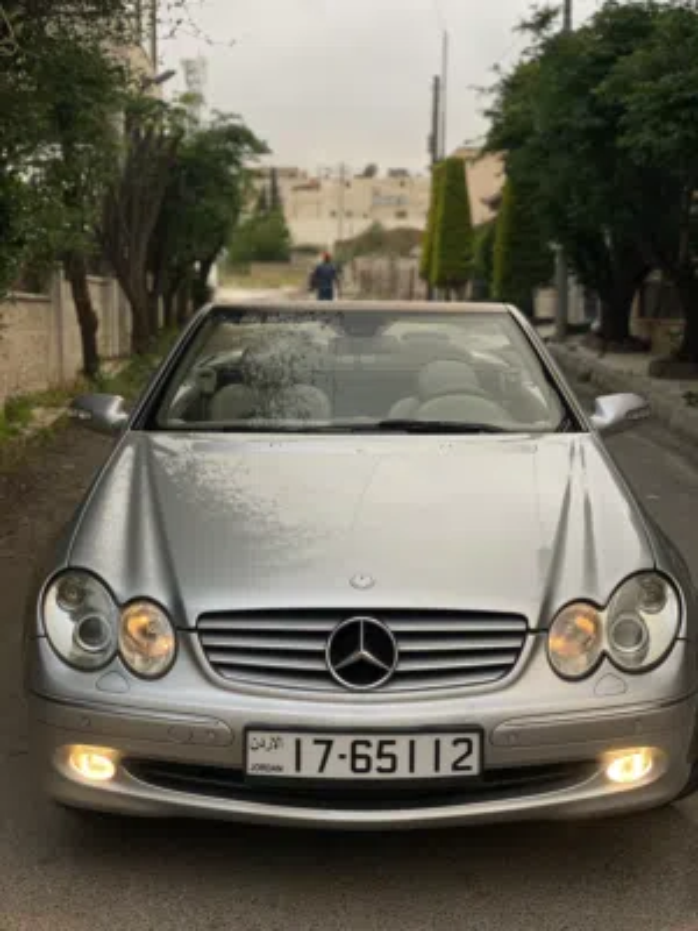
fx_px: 1398
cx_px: 349
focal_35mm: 52
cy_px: 466
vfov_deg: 36.8
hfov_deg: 28.0
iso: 40
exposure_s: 1/122
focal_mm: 6
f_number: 2
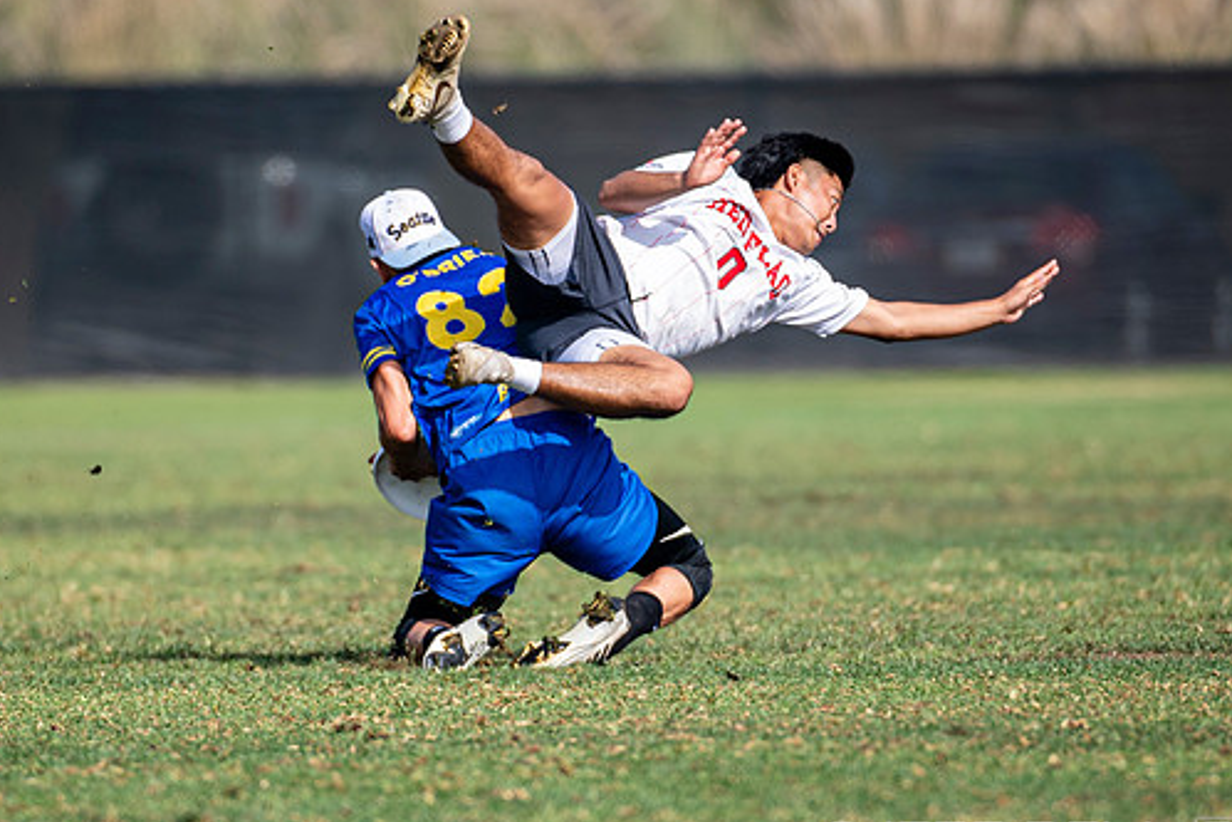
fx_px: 21935
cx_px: 551
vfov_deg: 2.1
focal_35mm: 641
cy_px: 472
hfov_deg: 3.2
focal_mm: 280
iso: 100
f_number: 3.2
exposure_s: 1/1250
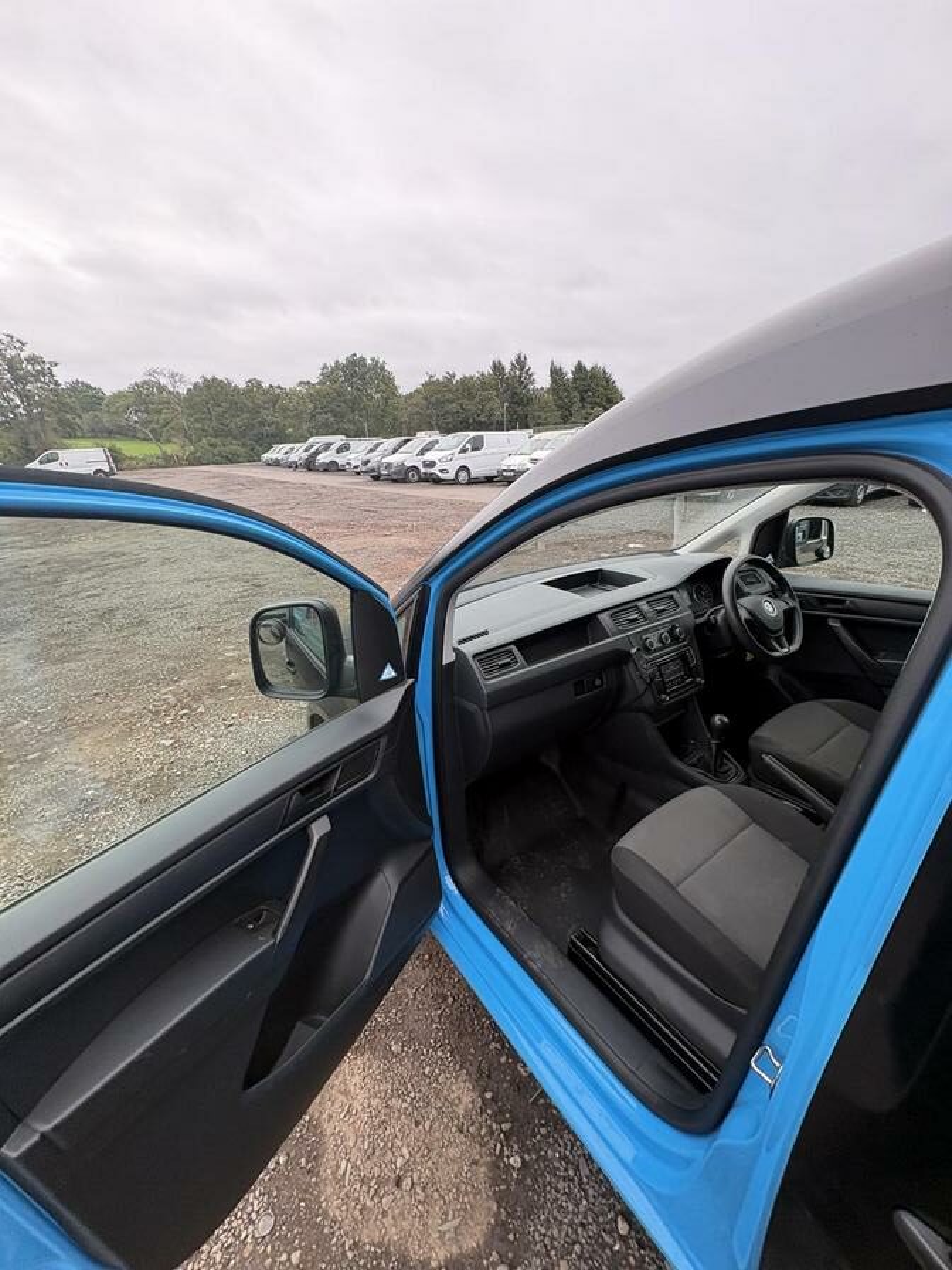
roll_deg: +2.3
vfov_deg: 102.1
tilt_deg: -14.4
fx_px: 513
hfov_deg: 85.7
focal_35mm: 14
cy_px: 635
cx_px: 476
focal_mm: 2.22
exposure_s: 1/99
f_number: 2.2
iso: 80
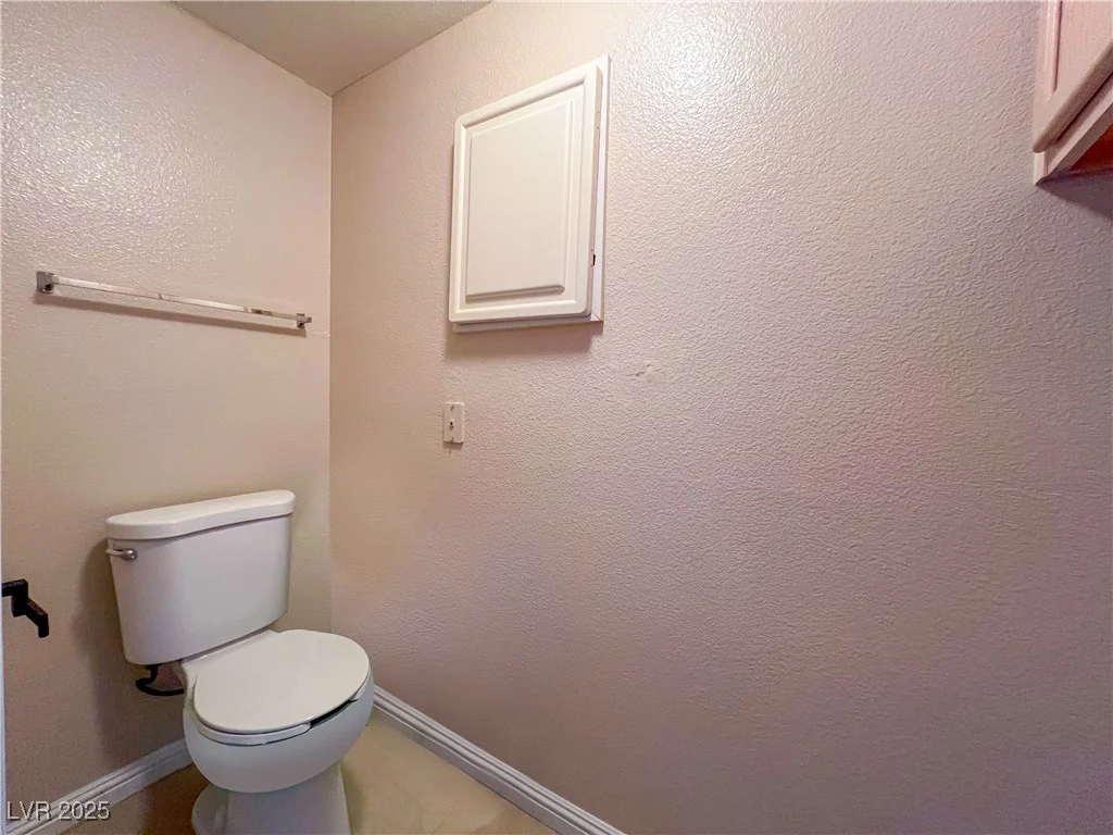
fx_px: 418
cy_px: 418
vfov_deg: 89.9
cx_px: 556
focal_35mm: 13
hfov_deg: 106.2
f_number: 1.8
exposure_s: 1/60
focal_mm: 1.57
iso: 640
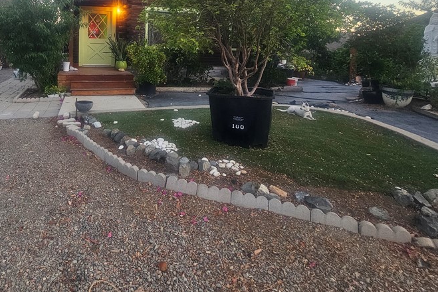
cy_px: 56
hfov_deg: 77.6
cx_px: 134
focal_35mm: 21
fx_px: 256
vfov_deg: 55.2
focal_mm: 2.2
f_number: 2.2
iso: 80
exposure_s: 1/60
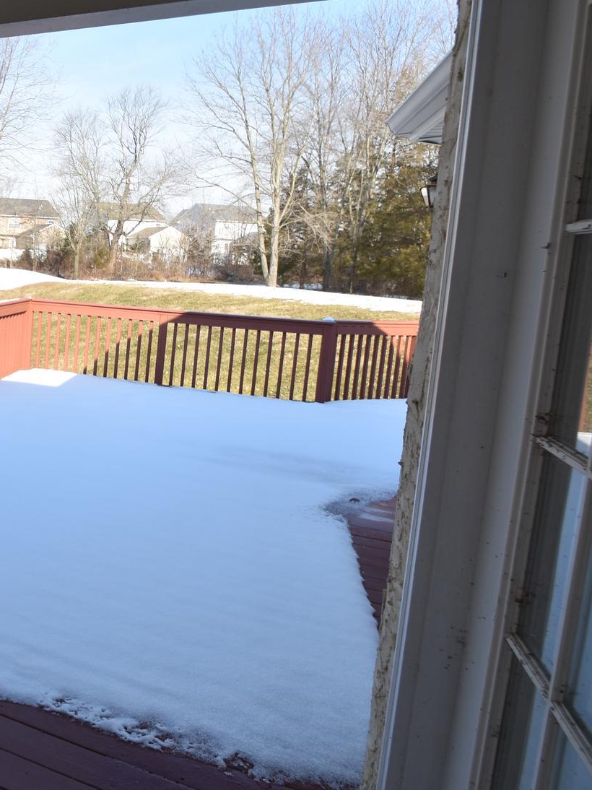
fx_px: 616
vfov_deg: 64.8
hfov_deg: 39.8
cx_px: -85
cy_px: 323
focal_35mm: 27
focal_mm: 10
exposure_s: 1/250
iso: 200
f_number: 8
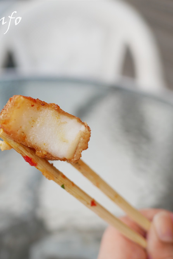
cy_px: 130
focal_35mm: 42
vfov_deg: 46.4
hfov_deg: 31.4
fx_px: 303
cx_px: 47
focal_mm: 15
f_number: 2.5
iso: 200
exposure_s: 1/200
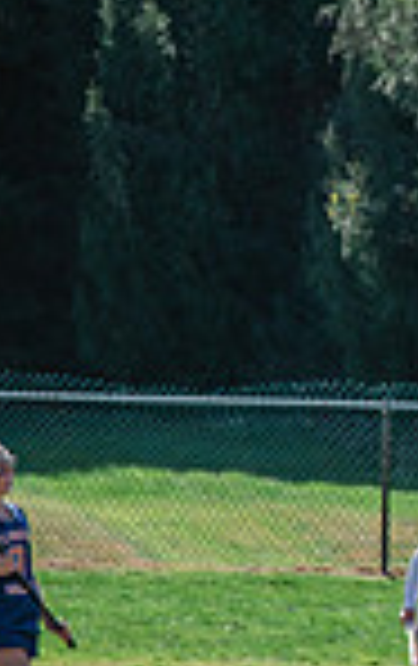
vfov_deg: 2.8
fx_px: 13381
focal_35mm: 737
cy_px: 547
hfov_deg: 1.8
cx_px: 1268
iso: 250
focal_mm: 185
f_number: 5.6
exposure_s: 1/2000
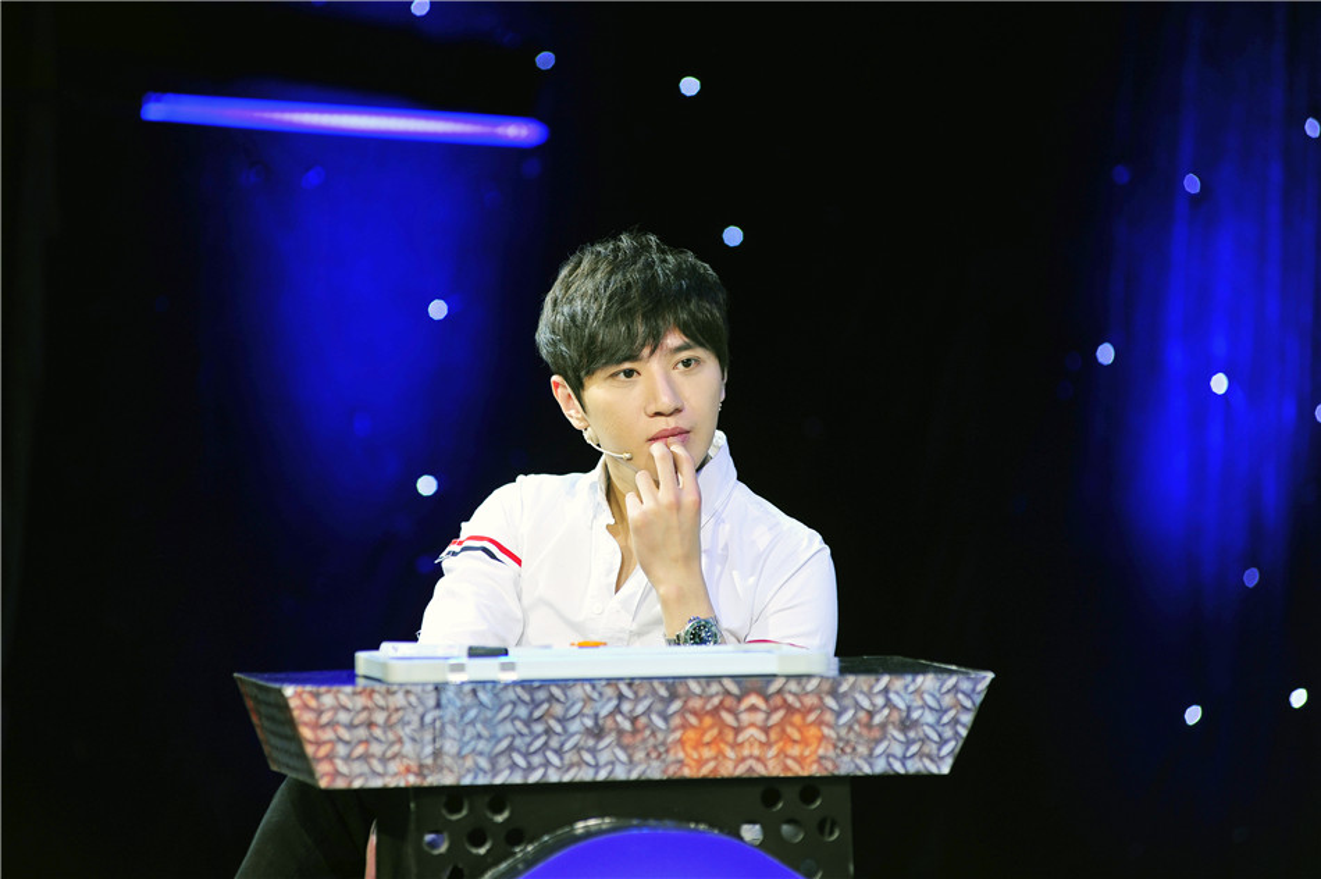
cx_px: 660
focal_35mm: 200
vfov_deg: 6.9
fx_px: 7334
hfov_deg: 10.3
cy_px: 440
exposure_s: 1/160
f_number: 4
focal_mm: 200
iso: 800
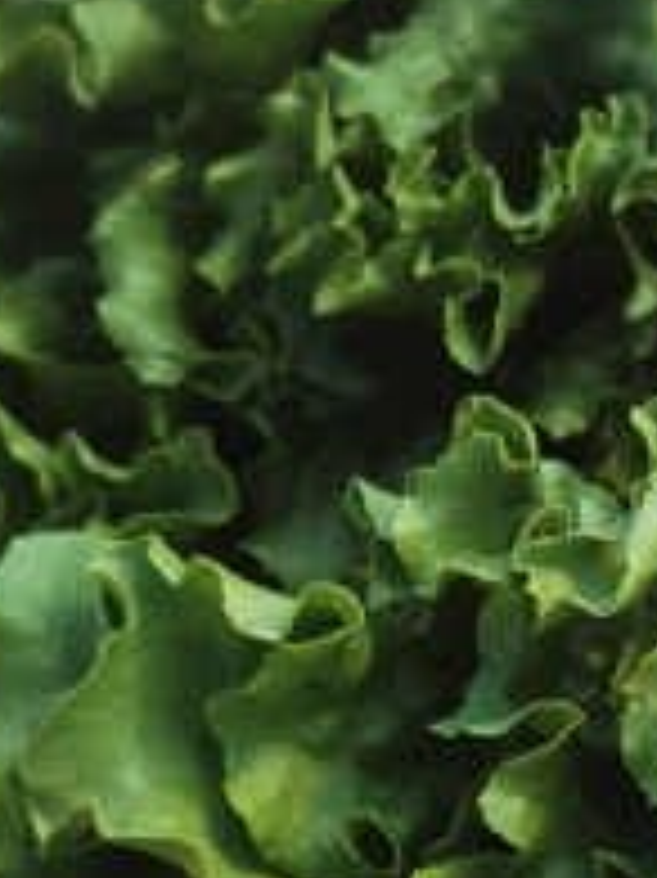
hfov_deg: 9.9
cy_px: 534
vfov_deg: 13.3
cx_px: 796
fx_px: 3749
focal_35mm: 148
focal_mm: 6.71
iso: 50
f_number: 1.9
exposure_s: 1/1815
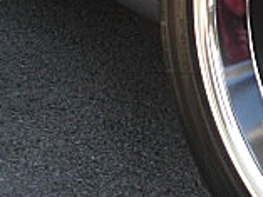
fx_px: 1118
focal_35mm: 147
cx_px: 327
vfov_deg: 10.1
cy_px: 15
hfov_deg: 13.0
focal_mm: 6.3
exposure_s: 1/100
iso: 50
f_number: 2.8
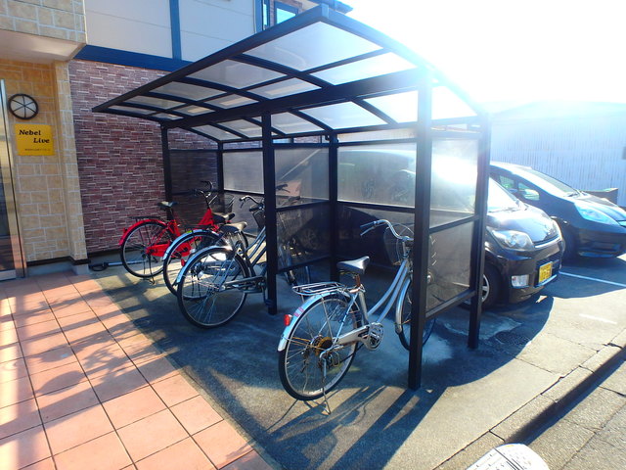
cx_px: 313
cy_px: 235
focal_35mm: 21
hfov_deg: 79.0
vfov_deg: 63.4
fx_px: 380
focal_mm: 3.7
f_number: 3.5
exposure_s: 1/320
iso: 125
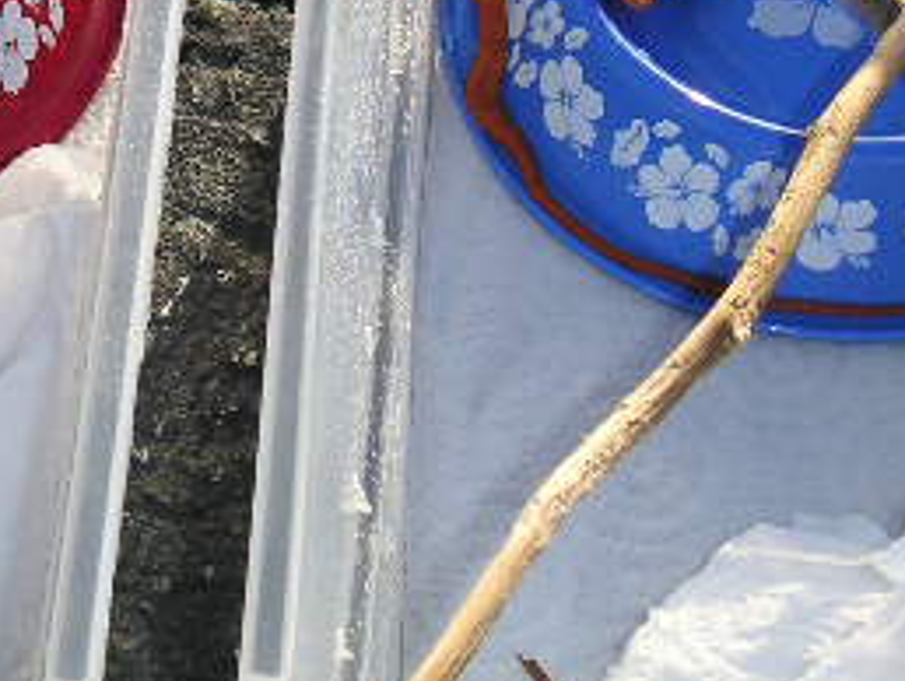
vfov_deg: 13.4
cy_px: -53
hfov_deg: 17.8
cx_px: 130
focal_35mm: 109
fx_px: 2852
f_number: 2.9
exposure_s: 1/350
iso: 50
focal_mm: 6.8
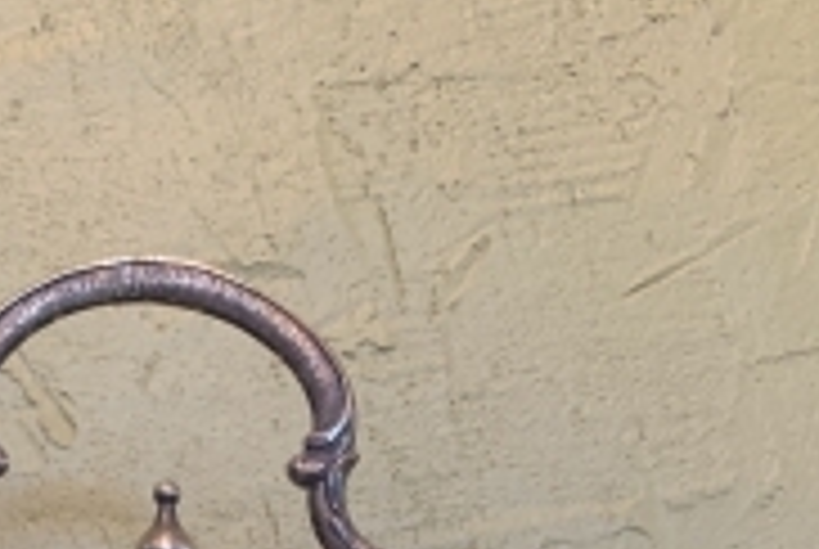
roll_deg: +0.4
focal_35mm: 89
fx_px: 2028
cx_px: 166
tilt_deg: -8.5
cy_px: 1292
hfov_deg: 22.5
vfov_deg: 12.4
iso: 320
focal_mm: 4.25
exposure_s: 1/40
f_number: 1.8
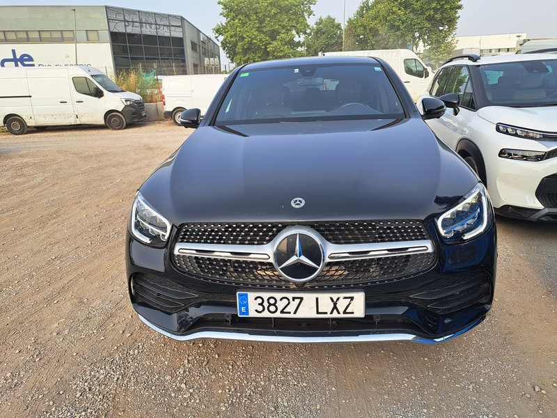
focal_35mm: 24
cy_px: 209
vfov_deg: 56.8
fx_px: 386
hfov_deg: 71.6
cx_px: 278
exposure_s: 1/489
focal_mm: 5.23
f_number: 1.8
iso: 50
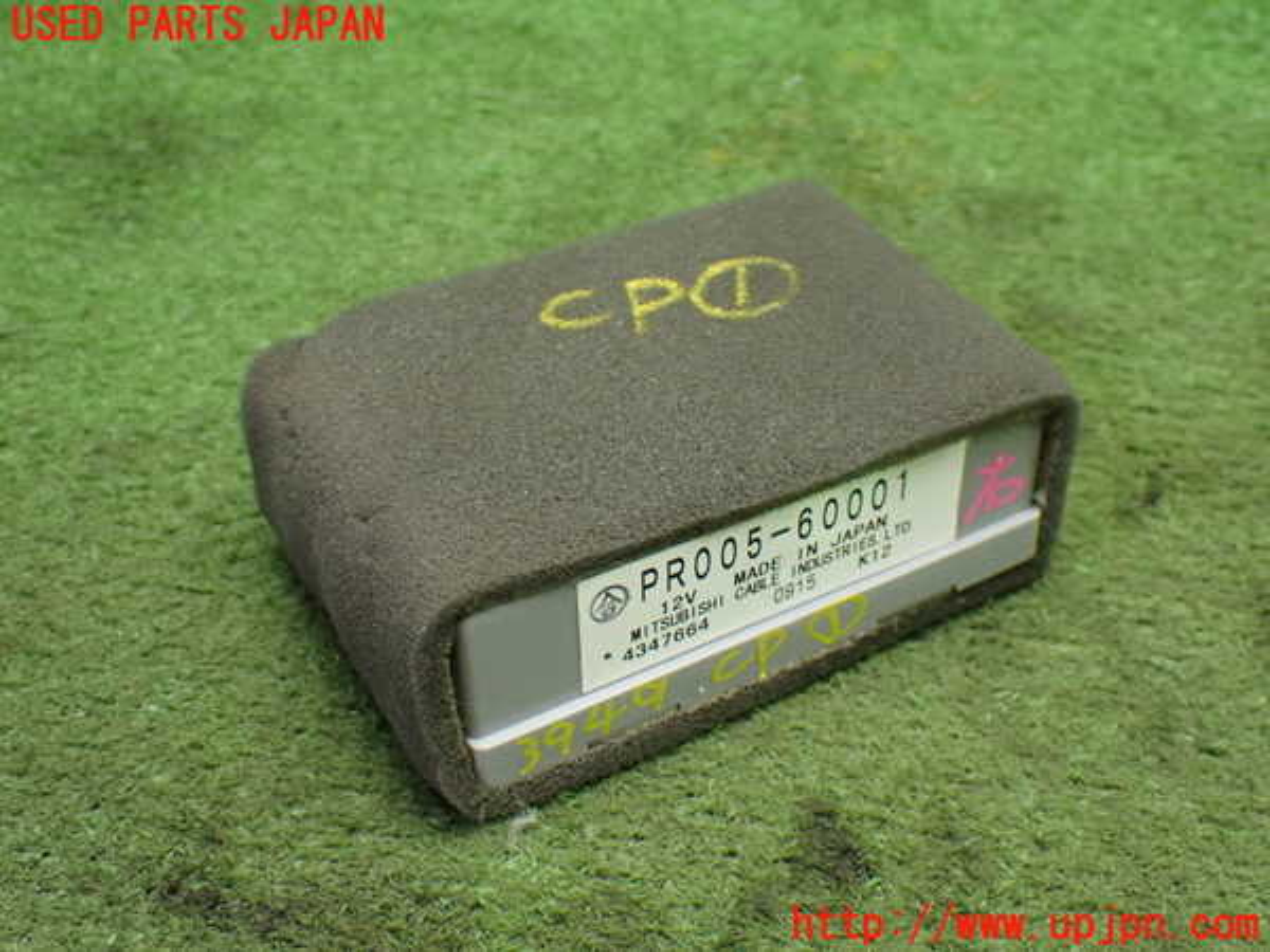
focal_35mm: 44
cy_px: 476
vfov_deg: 32.9
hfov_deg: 42.9
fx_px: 1614
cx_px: 635
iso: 800
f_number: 2.9
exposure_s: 1/60
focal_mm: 7.84
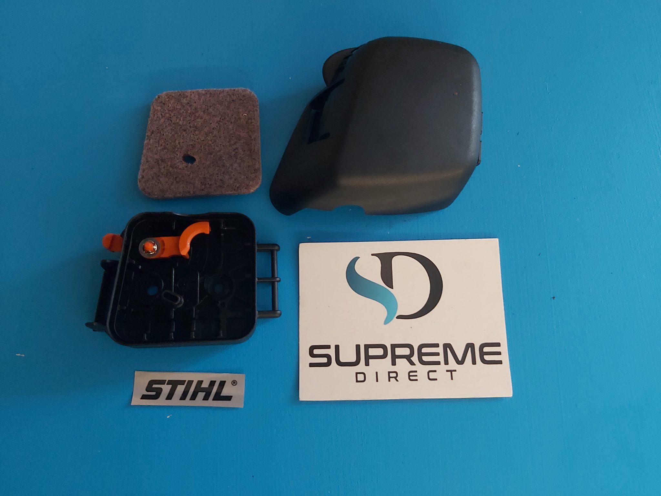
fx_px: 496
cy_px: 248
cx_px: 330
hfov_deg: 67.3
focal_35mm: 26
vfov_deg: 53.1
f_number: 1.7
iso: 800
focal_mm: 3.92
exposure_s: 1/25
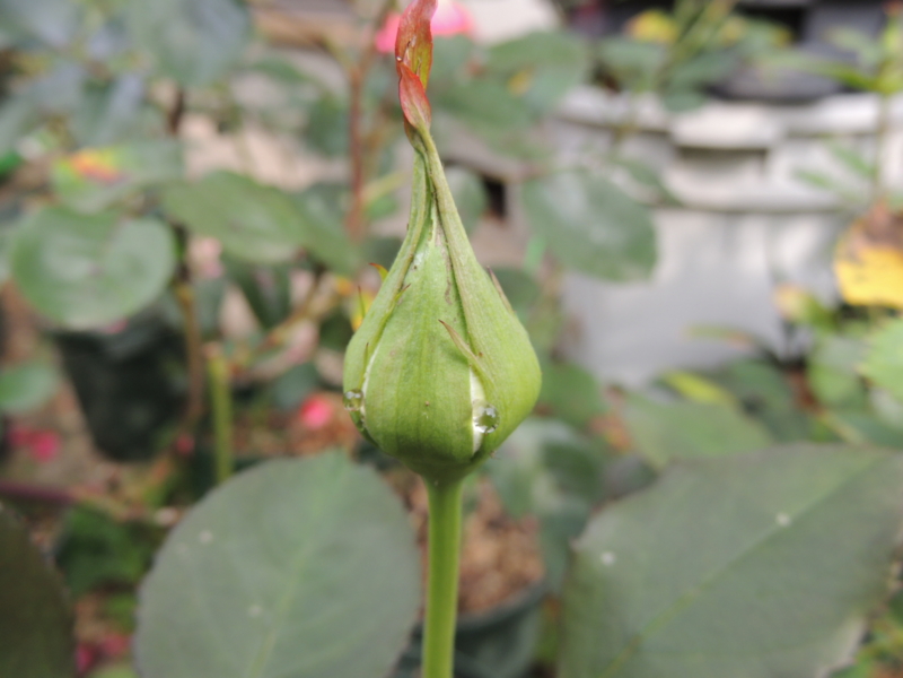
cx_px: 452
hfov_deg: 55.4
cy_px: 339
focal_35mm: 33
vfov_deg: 42.9
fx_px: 861
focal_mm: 5.8
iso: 100
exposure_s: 1/125
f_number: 3.2
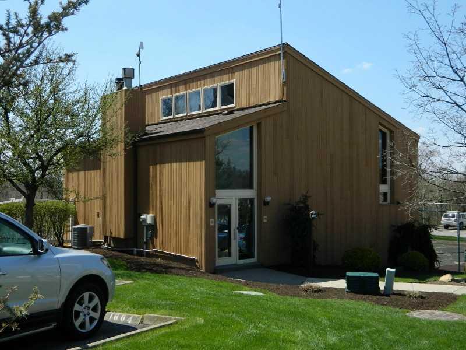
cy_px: 175
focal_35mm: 41
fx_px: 552
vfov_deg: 35.1
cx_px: 233
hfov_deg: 45.8
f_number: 9.8
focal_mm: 7.3
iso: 80
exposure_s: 1/125
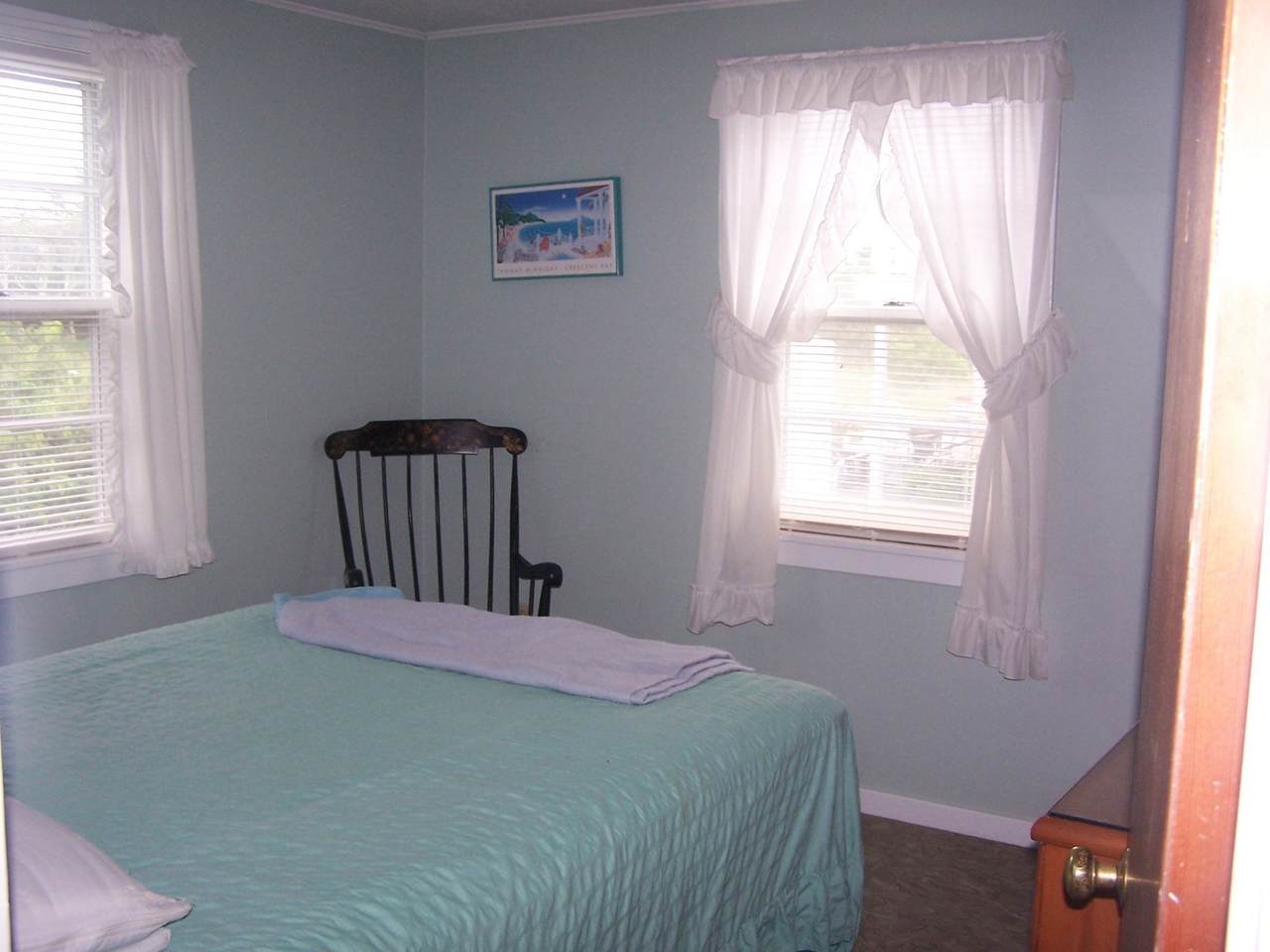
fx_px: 1394
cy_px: 476
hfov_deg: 49.0
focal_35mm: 38
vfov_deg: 37.7
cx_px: 635
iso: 140
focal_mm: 6.3
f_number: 2.8
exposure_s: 1/60
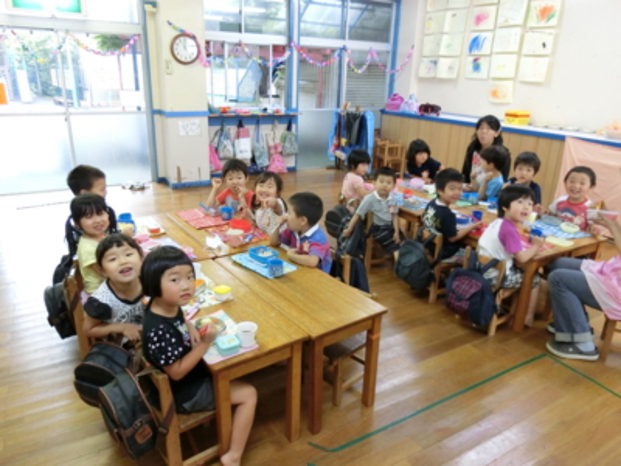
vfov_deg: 54.9
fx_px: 448
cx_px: 310
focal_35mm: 25
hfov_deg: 69.4
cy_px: 233
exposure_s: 1/40
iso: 400
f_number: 3.5
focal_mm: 4.5
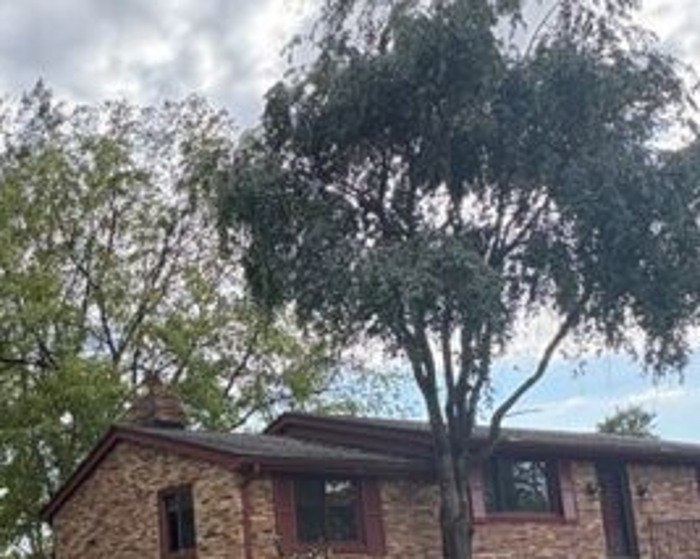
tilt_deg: +6.2
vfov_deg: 34.6
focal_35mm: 41
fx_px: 848
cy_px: 491
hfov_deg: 40.4
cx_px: 31
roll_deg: +2.6
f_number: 2.2
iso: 64
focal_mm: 2.22
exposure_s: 1/522
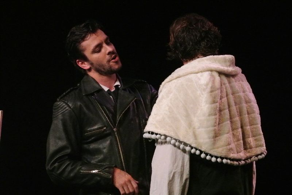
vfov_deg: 8.3
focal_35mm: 166
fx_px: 1348
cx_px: 146
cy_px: 98
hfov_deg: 12.4
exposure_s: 1/80
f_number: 8
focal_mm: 61.6
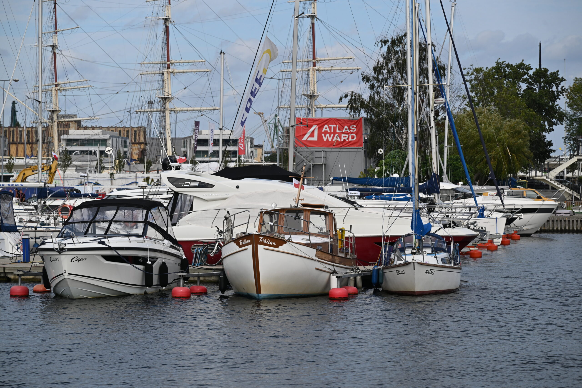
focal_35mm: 120
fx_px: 1940
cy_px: 194
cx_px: 291
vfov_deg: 11.4
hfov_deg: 17.1
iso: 400
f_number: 7.1
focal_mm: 120
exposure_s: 1/2000
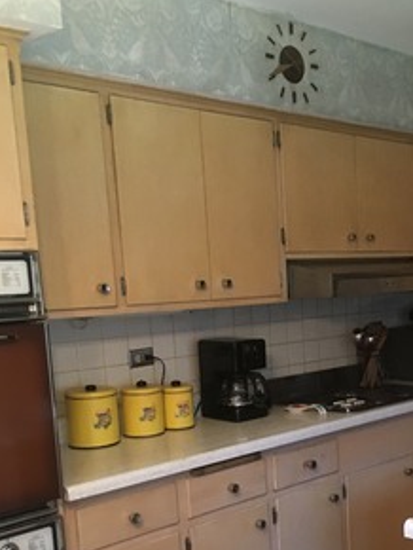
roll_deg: +1.2
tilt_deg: -12.0
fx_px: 762
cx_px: 333
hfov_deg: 29.6
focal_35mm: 48
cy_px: 389
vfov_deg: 38.9
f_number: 2.2
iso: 160
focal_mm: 4.15
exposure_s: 1/30
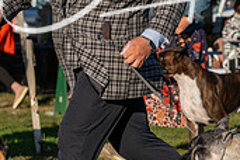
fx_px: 1627
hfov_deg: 8.4
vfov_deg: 5.6
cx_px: 204
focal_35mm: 244
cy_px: 58
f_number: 4.5
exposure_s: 1/1250
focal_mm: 72
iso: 125
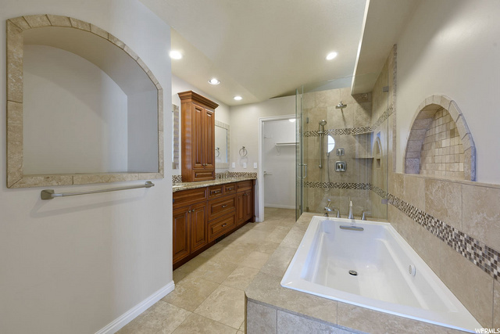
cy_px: 167
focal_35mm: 14
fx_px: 194
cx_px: 250
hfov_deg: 104.2
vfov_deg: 81.2
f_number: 8
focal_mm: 14
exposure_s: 1/1.67
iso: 100
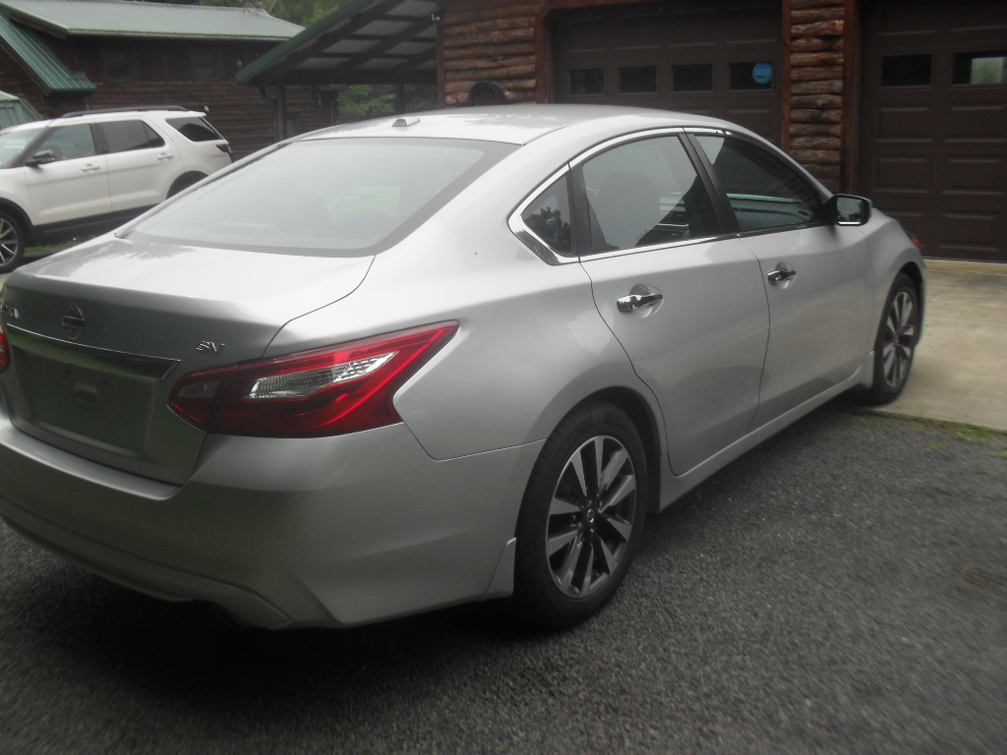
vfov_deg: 40.7
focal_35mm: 35
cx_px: 504
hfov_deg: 52.6
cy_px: 378
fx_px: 1018
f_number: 8.4
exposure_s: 1/90
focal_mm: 6.3
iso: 100
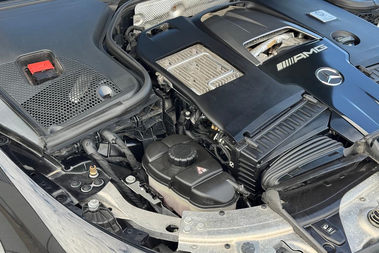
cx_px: 190
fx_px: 537
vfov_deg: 26.5
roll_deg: -1.1
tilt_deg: -31.1
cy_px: 115
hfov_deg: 38.9
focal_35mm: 51
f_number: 1.78
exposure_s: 1/345
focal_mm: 6.76
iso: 64
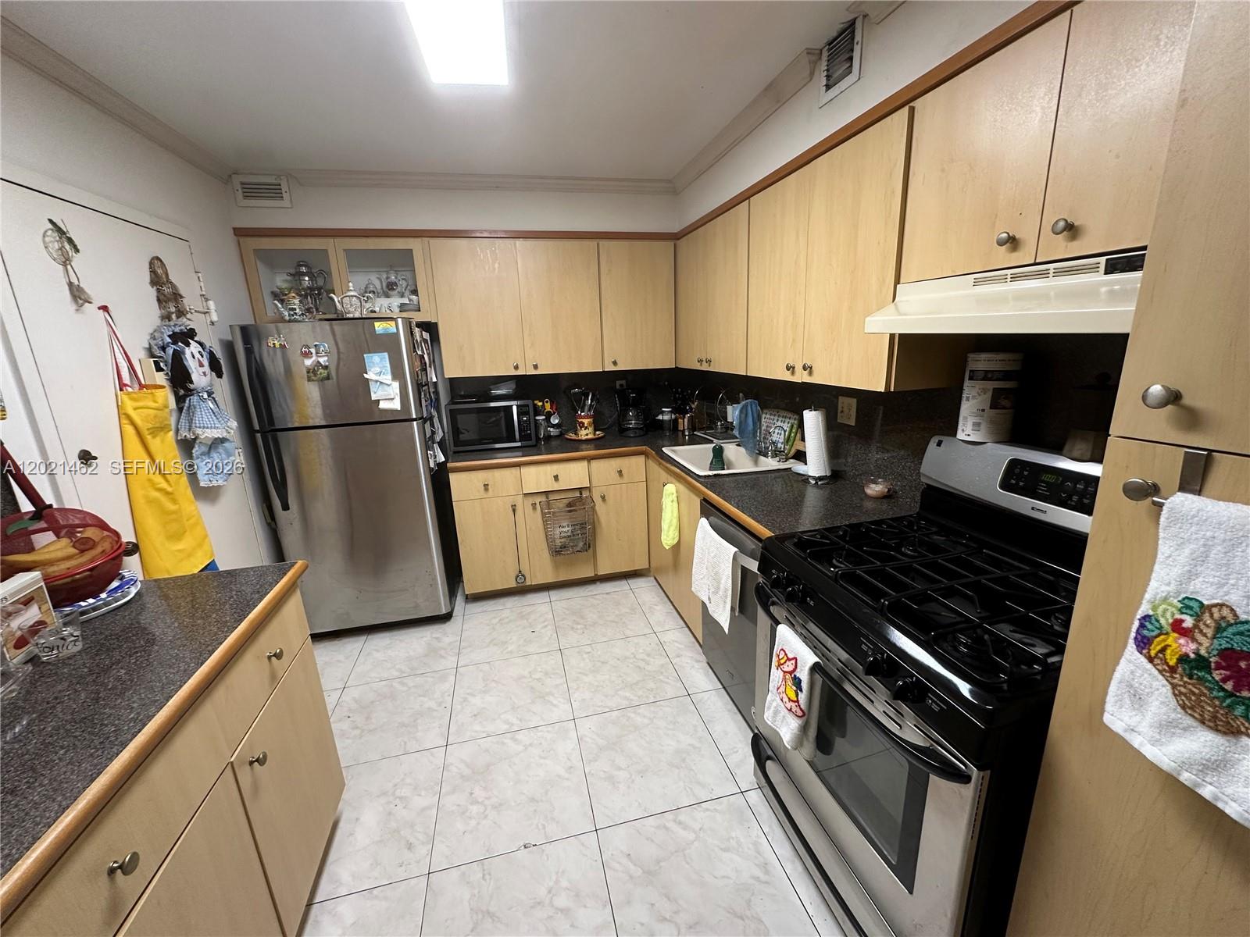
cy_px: 468
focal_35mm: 14
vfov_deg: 85.7
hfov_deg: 102.1
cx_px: 625
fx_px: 506
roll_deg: +1.7
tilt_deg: -14.5
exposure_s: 1/60
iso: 160
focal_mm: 2.22
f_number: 2.2
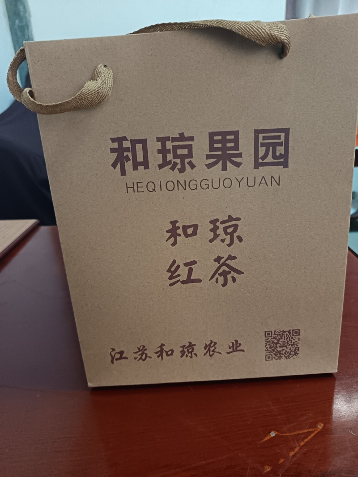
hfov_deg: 56.8
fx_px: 331
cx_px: 179
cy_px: 238
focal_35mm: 24
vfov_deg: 71.6
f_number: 1.75
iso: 3653
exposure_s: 1/16.7
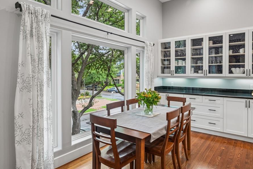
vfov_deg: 55.8
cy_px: 74
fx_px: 159
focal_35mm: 23
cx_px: 145
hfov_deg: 76.7
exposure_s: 1/15
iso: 400
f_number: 8
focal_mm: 19.5
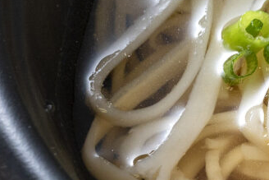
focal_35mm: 764
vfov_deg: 1.8
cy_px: 32
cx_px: 612
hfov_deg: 2.7
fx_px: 5711
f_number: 11
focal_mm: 98
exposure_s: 1/200
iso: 320
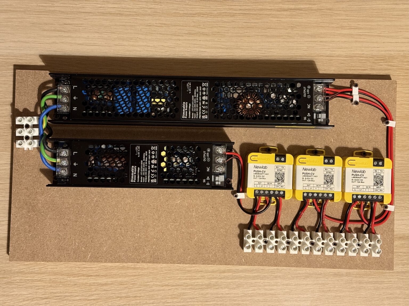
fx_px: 567
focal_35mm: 48
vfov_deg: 30.3
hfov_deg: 39.7
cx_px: 204
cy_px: 153
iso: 400
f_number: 1.78
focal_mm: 6.76
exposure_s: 1/33
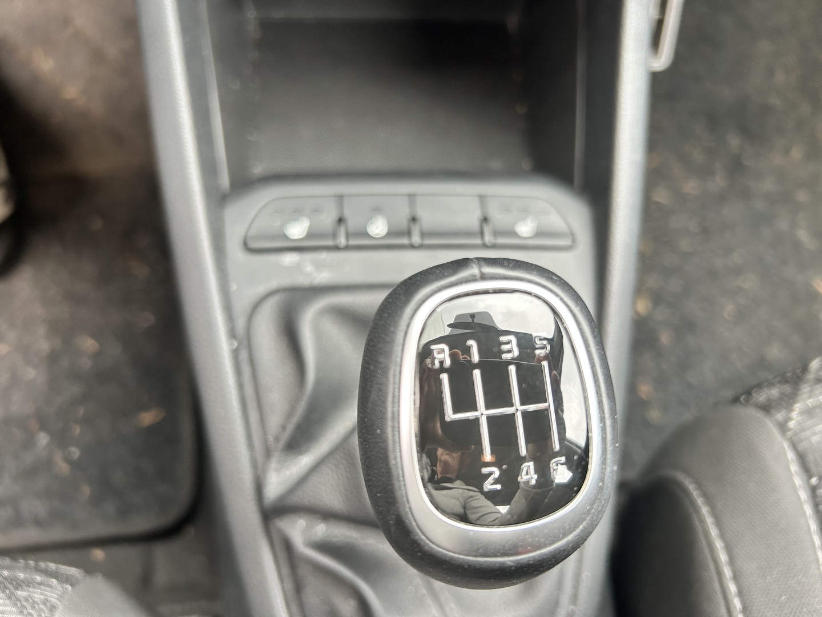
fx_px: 617
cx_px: 411
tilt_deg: -64.8
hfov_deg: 67.3
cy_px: 308
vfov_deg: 53.1
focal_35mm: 26
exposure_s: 1/111
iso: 125
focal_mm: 5.7
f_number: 1.5
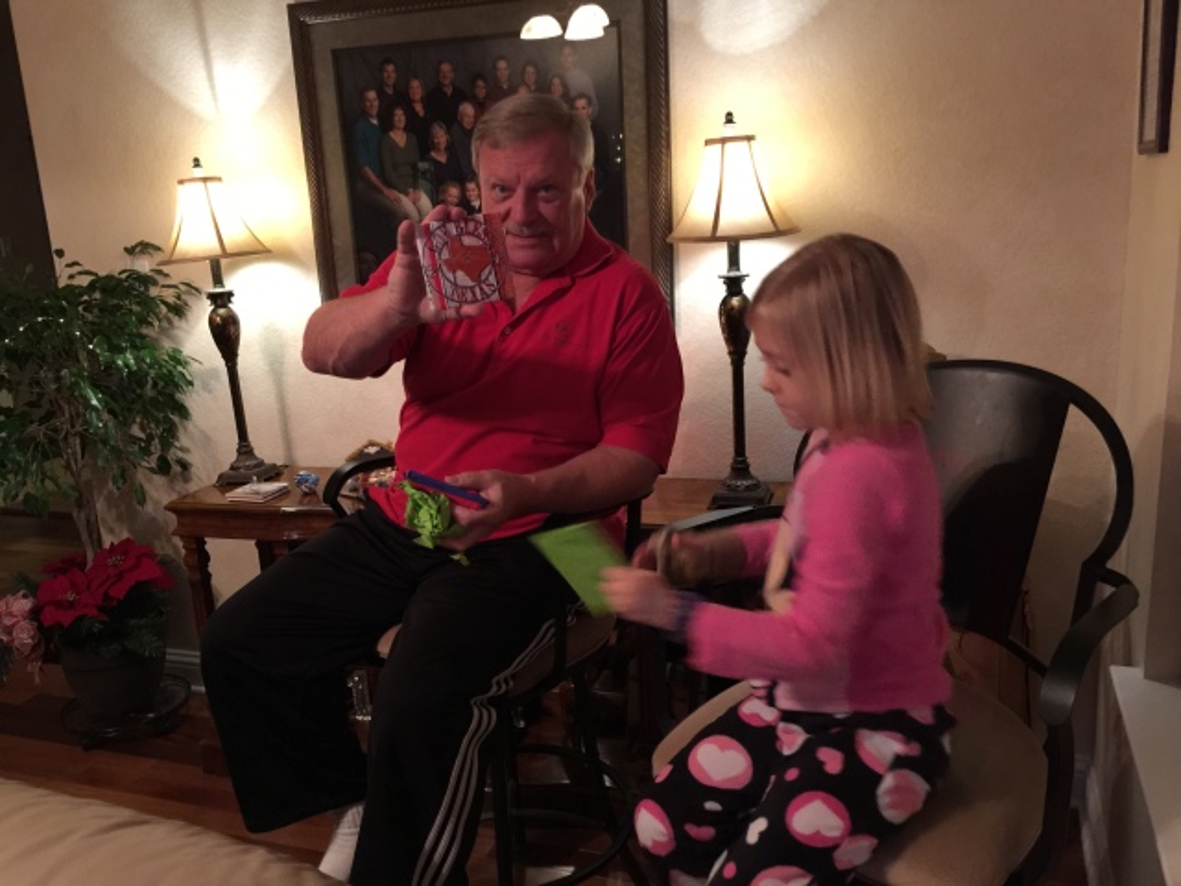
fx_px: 989
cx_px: 590
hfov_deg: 61.7
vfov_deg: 48.2
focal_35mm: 29
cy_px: 443
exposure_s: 1/4
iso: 100
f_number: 2.2
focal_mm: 4.15
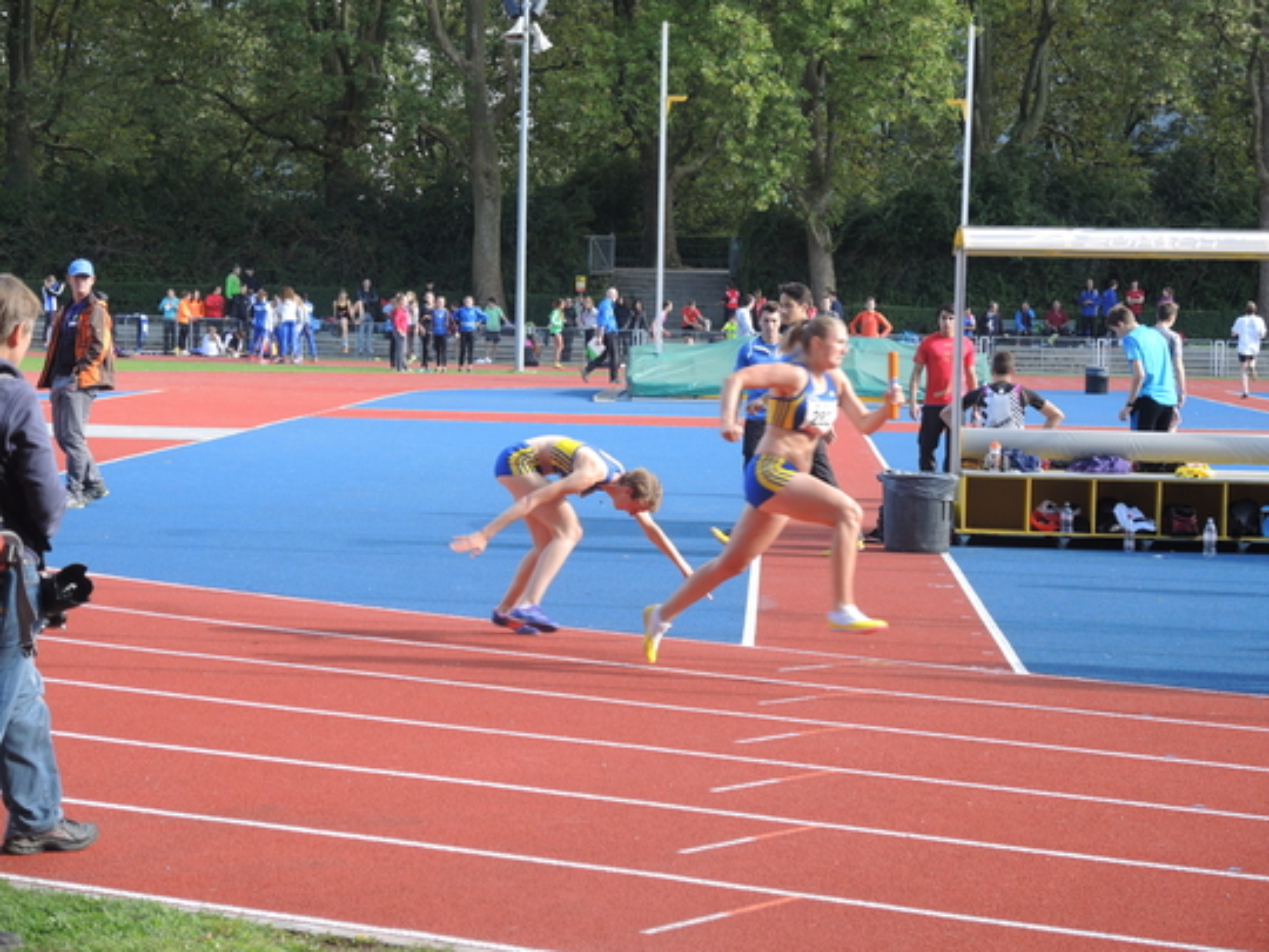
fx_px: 3849
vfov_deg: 14.1
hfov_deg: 18.7
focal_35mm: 105
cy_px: 476
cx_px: 634
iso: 160
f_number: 3.5
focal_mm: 22.1
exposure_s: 1/250
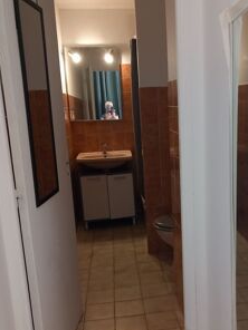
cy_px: 183
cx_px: 177
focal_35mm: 39
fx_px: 373
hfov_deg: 36.2
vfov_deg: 47.8
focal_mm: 4
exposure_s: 1/25
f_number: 1.8
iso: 250
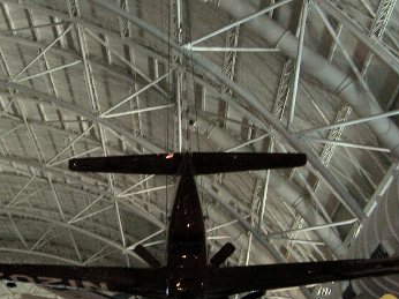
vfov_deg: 18.2
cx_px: -9
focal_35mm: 81
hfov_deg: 23.1
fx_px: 933
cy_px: 180
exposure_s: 1/60
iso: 200
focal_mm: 8.9
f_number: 2.8
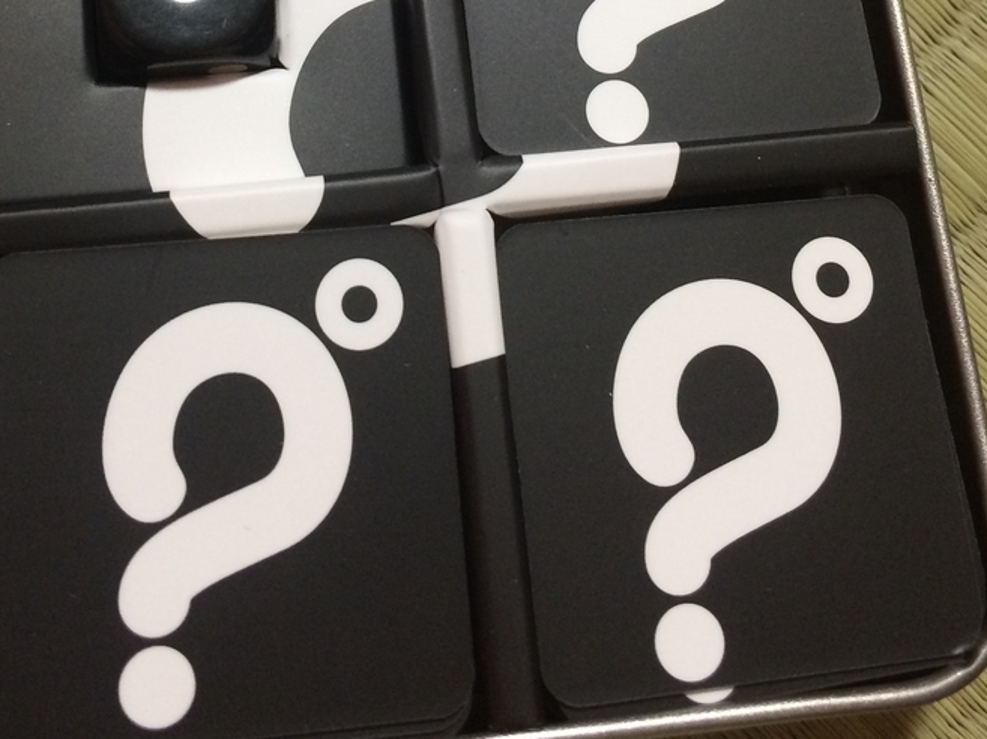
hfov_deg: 36.1
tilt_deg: -69.0
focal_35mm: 53
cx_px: 409
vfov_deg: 25.3
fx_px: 1510
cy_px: -92
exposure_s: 1/30
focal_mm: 4.15
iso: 160
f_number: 2.2
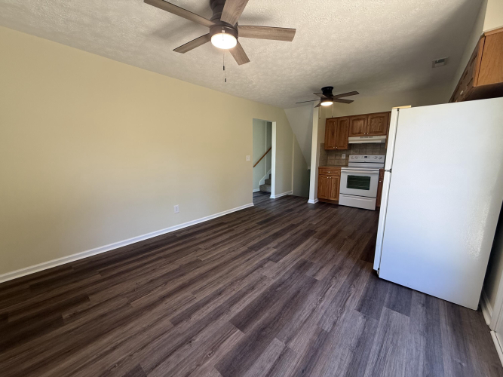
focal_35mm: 14
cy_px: 188
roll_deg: +0.0
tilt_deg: -9.0
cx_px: 252
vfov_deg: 85.7
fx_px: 203
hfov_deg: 102.1
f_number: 2.2
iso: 160
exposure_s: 1/99
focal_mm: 2.22
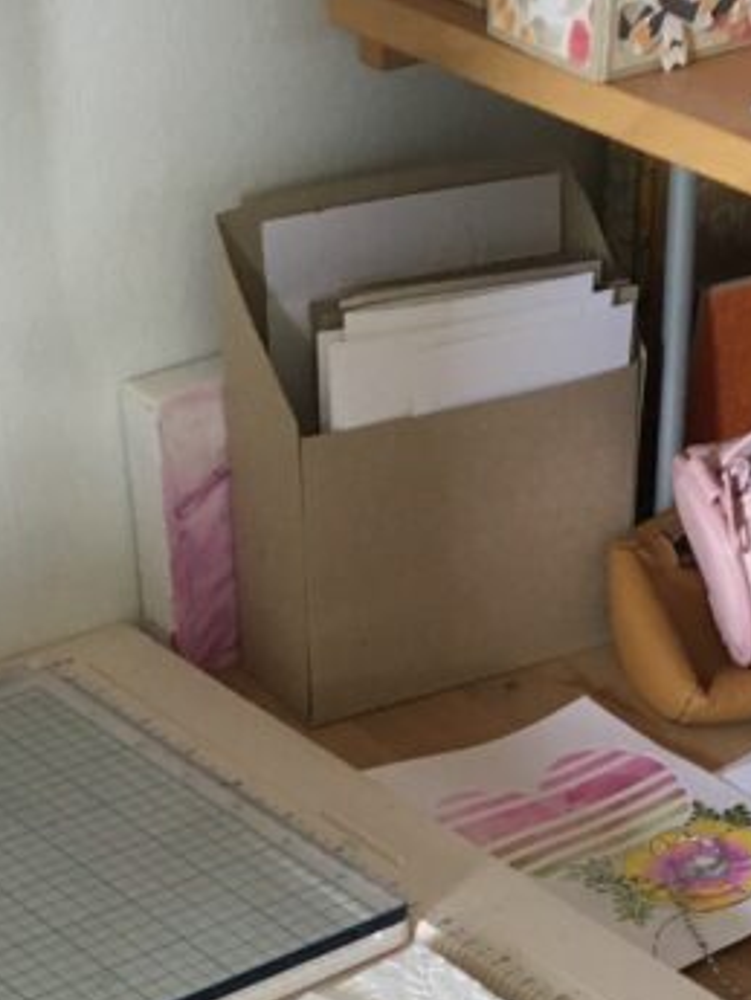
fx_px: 2486
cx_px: 534
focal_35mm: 86
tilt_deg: -43.1
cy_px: 1249
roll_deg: -1.1
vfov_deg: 21.0
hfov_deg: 17.1
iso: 160
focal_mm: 4.15
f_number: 2.2
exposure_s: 1/33
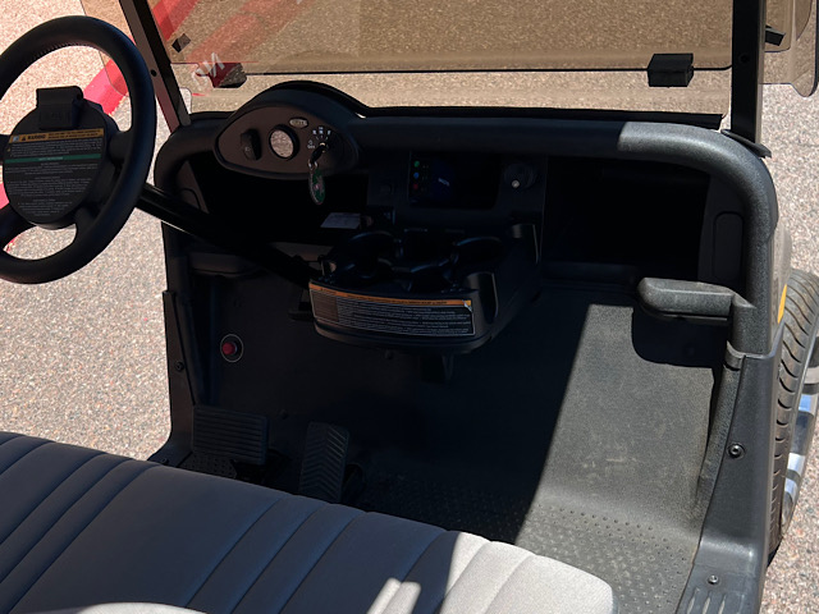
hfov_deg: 67.3
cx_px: 410
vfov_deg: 53.1
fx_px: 615
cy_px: 307
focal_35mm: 26
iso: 50
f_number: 1.5
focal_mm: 5.7
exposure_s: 1/2083
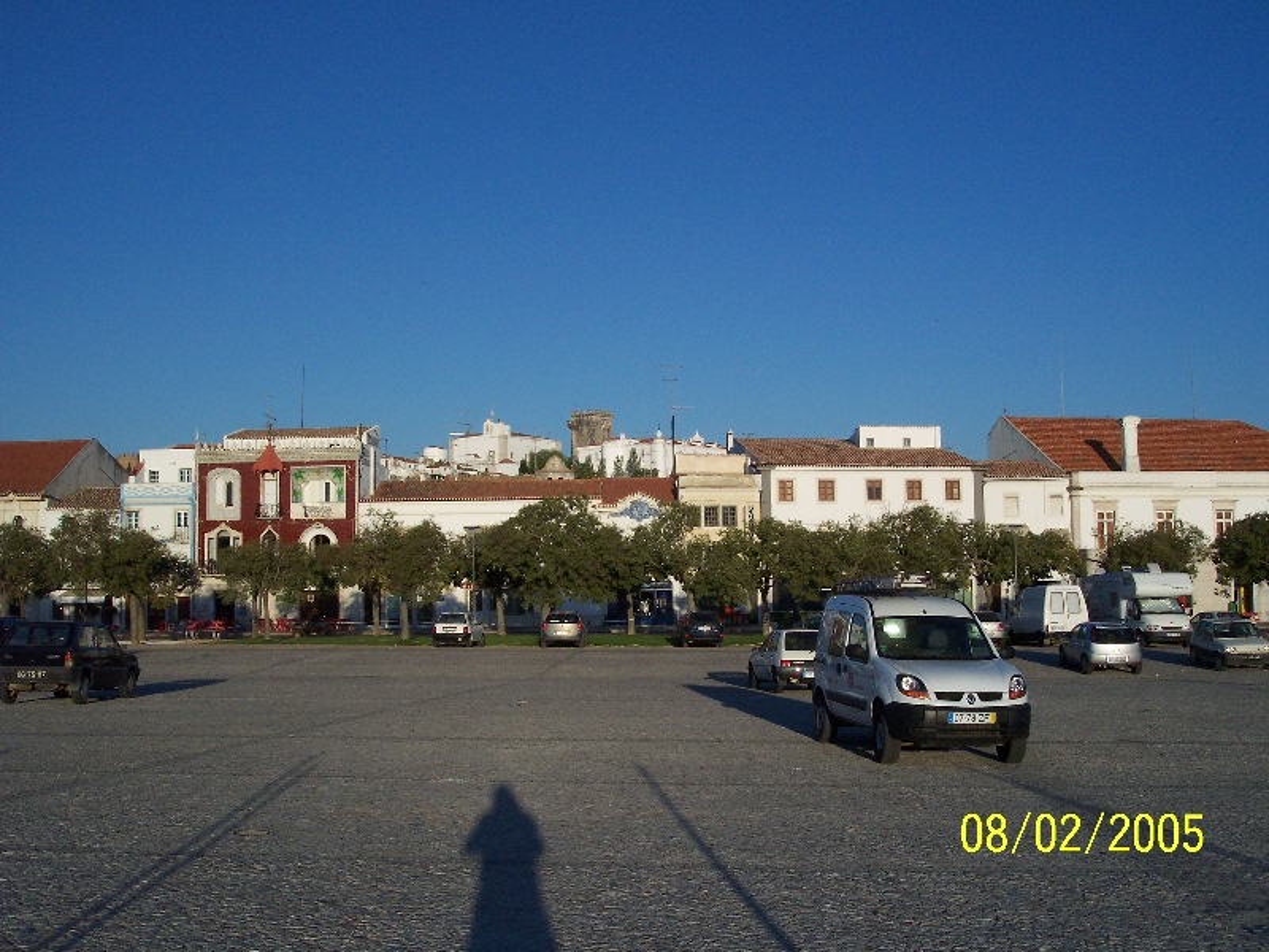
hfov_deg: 49.0
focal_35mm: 38
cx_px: 634
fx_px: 1393
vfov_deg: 37.7
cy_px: 476
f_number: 4.8
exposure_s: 1/1000
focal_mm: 8
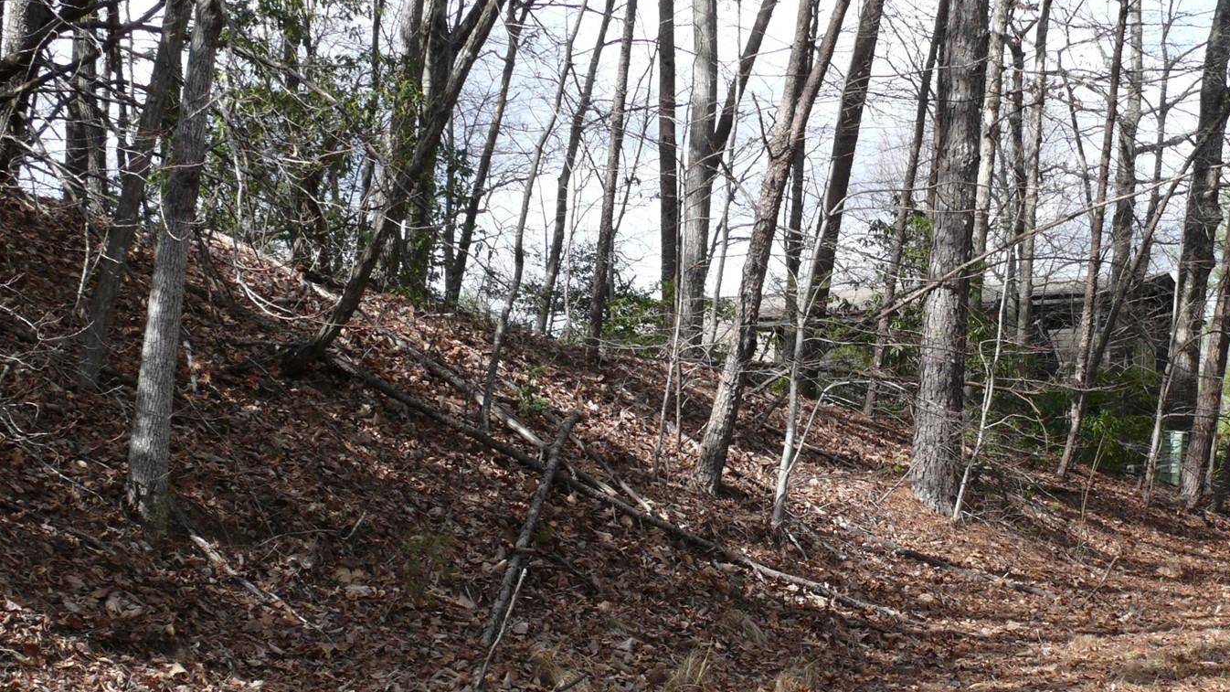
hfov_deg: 35.4
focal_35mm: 58
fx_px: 1892
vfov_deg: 20.6
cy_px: 487
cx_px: 877
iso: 100
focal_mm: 7.4
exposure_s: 1/250
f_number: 4.5
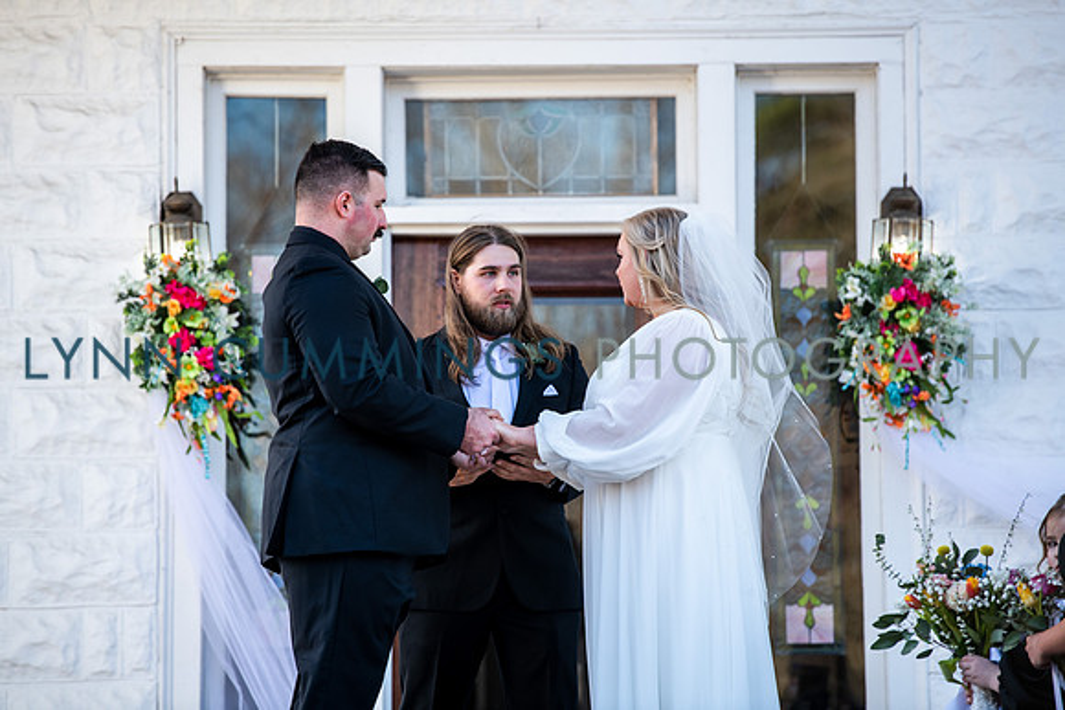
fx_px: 5474
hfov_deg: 11.1
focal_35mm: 185
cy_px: 355
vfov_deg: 7.4
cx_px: 532
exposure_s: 1/400
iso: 200
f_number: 3.5
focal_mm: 185
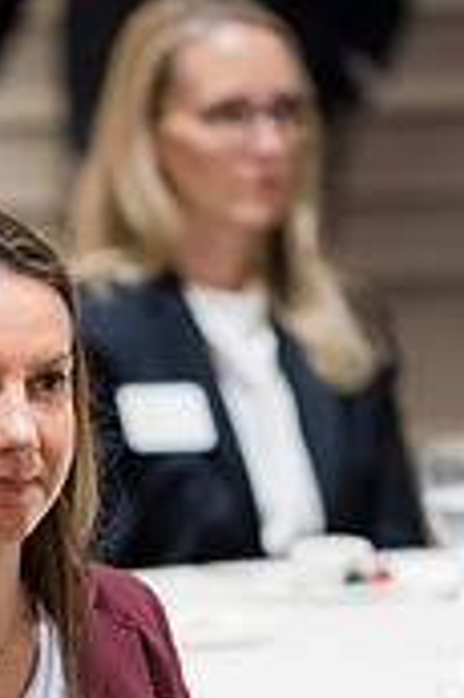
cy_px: 581
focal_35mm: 377
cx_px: -24
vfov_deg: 5.5
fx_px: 7303
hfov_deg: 3.6
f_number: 2.8
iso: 5600
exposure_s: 1/160
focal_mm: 145
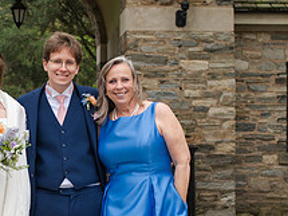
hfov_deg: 16.4
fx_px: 990
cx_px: 31
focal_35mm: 119
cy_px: 180
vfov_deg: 12.4
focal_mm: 35
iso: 140
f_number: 3.2
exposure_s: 1/320
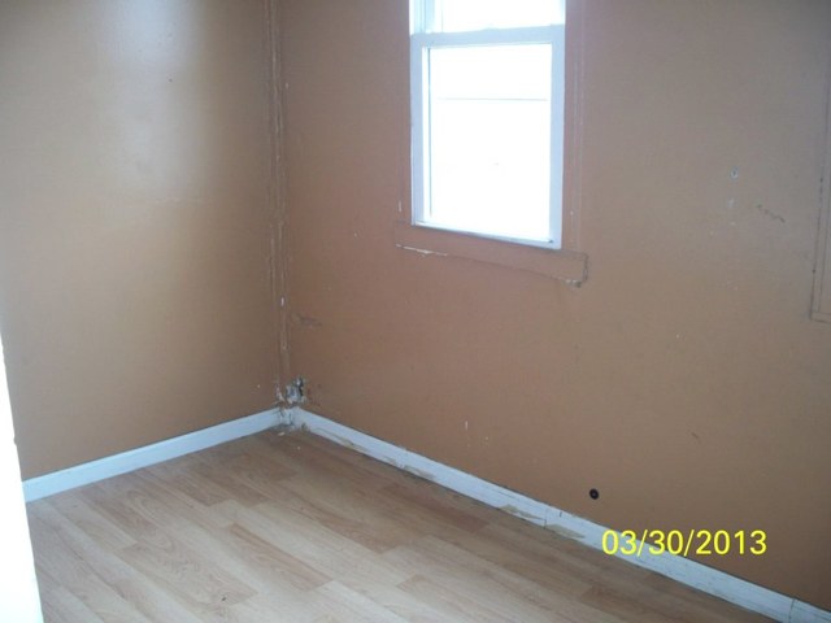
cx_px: 416
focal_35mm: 37
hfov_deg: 50.1
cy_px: 312
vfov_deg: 38.7
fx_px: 888
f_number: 3.4
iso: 200
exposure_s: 1/50
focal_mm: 7.9
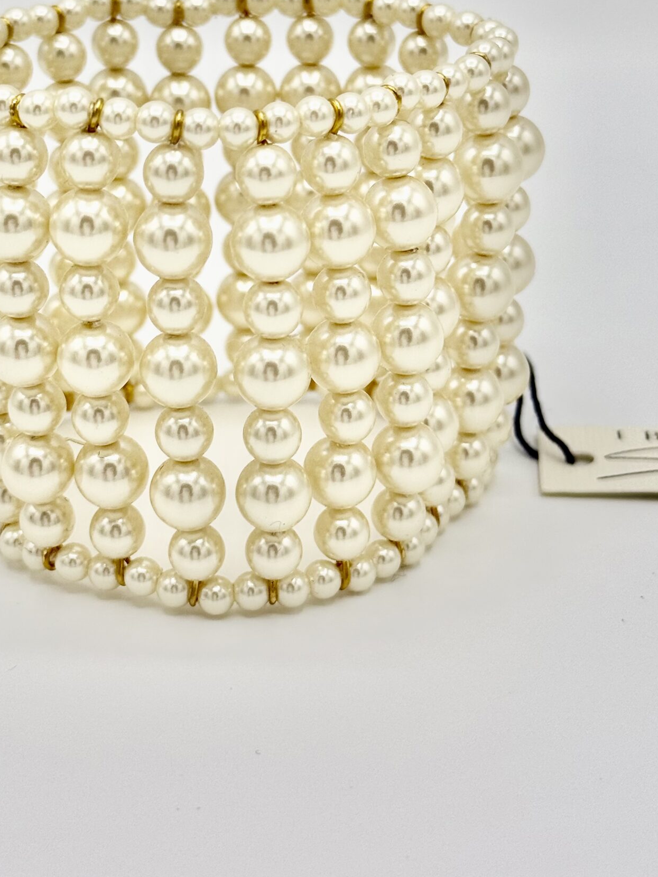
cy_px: 263
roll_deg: +0.1
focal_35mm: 74
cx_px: 258
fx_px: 1876
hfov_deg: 19.9
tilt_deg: -20.9
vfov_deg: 26.1
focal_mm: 6.76
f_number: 1.78
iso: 64
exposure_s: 1/4587
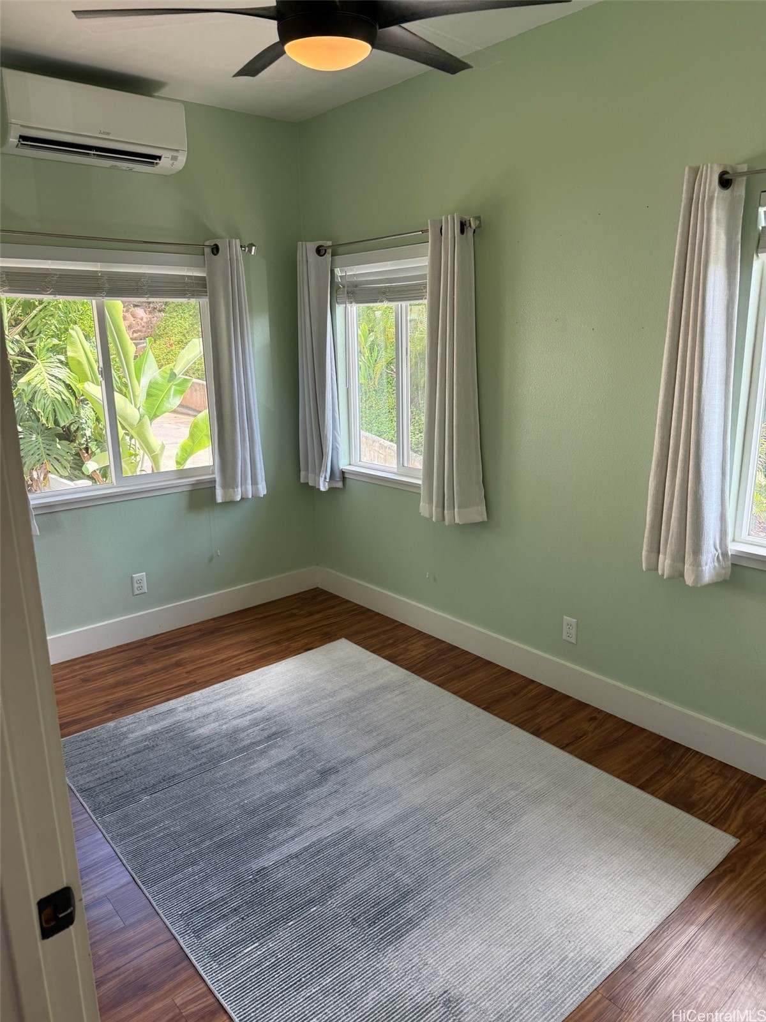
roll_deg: +2.5
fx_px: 708
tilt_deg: -14.5
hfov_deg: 56.8
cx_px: 383
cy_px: 511
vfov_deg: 71.6
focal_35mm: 24
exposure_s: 1/226
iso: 100
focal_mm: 6.76
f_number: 1.78
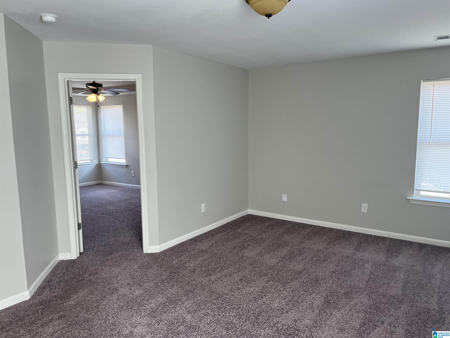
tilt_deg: -6.6
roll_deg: +0.6
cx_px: 225
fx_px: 338
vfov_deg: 53.1
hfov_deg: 67.3
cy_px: 169
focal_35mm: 26
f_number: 1.6
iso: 64
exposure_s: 1/122
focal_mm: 5.1
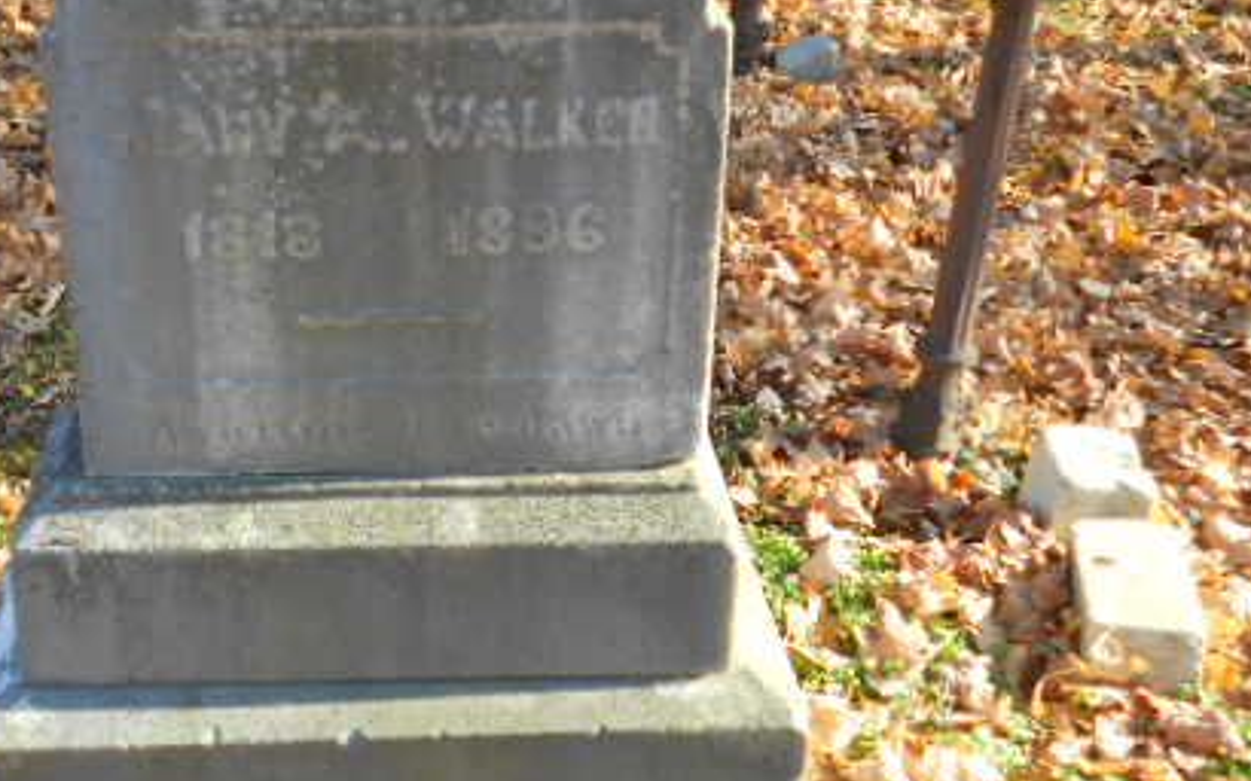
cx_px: 397
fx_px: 1806
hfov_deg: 37.7
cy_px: 427
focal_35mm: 53
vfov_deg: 24.4
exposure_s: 1/80
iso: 80
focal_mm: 5.8
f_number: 3.6
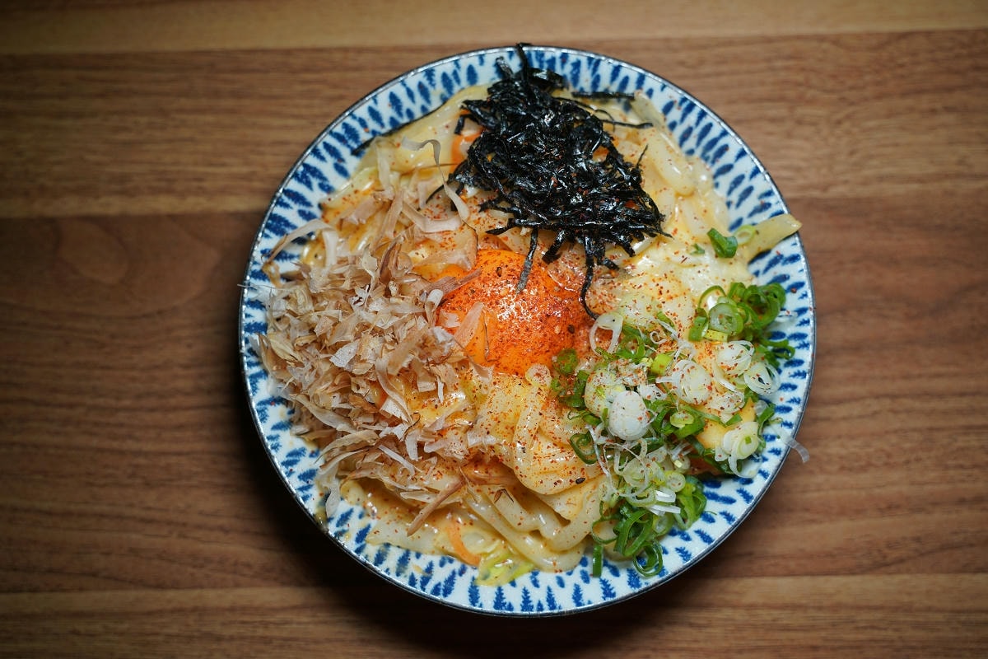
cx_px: 494
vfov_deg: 36.9
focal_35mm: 36
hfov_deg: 53.1
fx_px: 988
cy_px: 330
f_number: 4
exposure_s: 1/60
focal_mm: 36
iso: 200
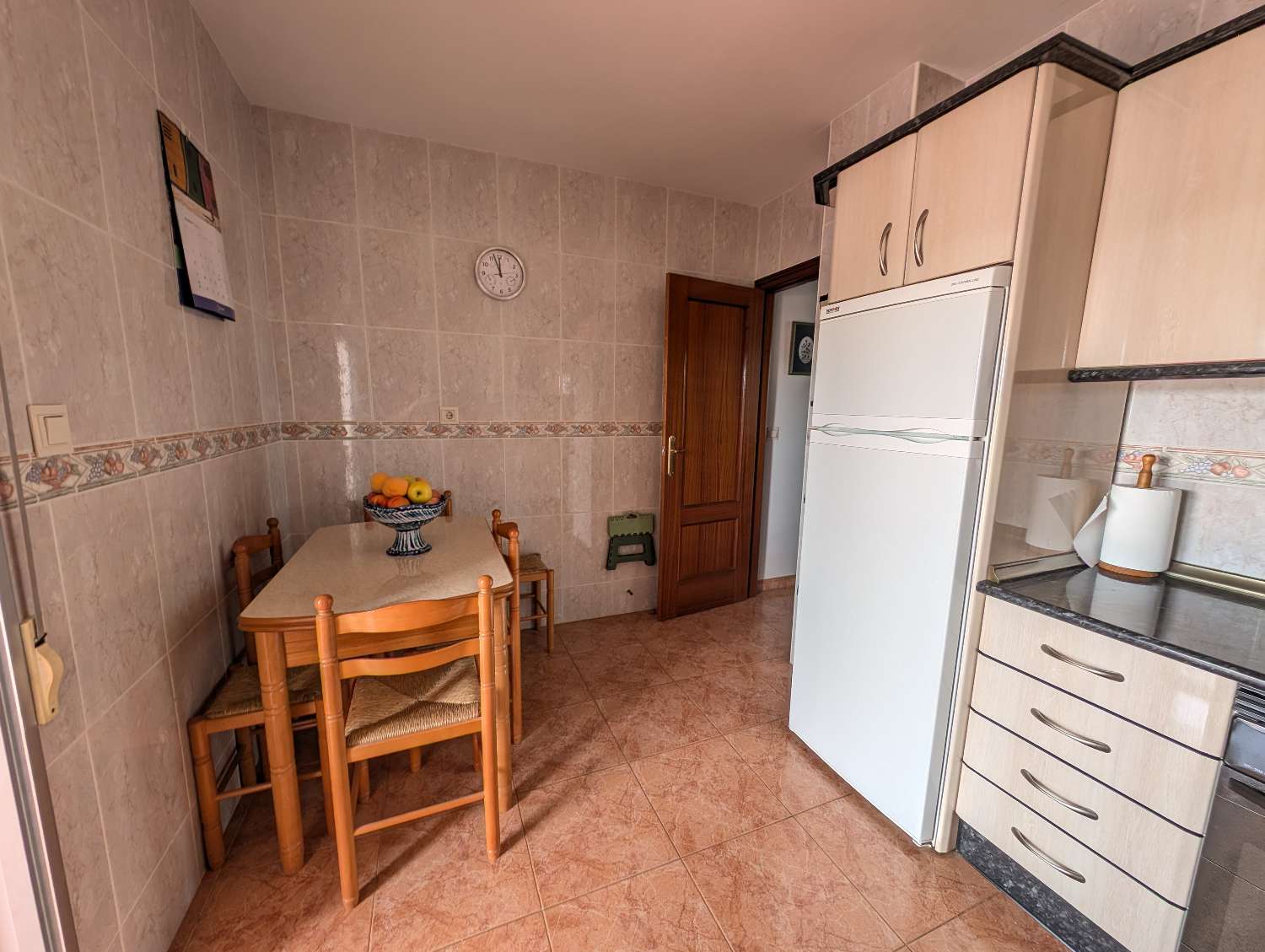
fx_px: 439
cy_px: 476
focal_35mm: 12
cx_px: 632
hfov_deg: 110.5
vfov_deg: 94.6
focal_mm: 2.23
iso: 76
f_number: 1.95
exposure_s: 1/90
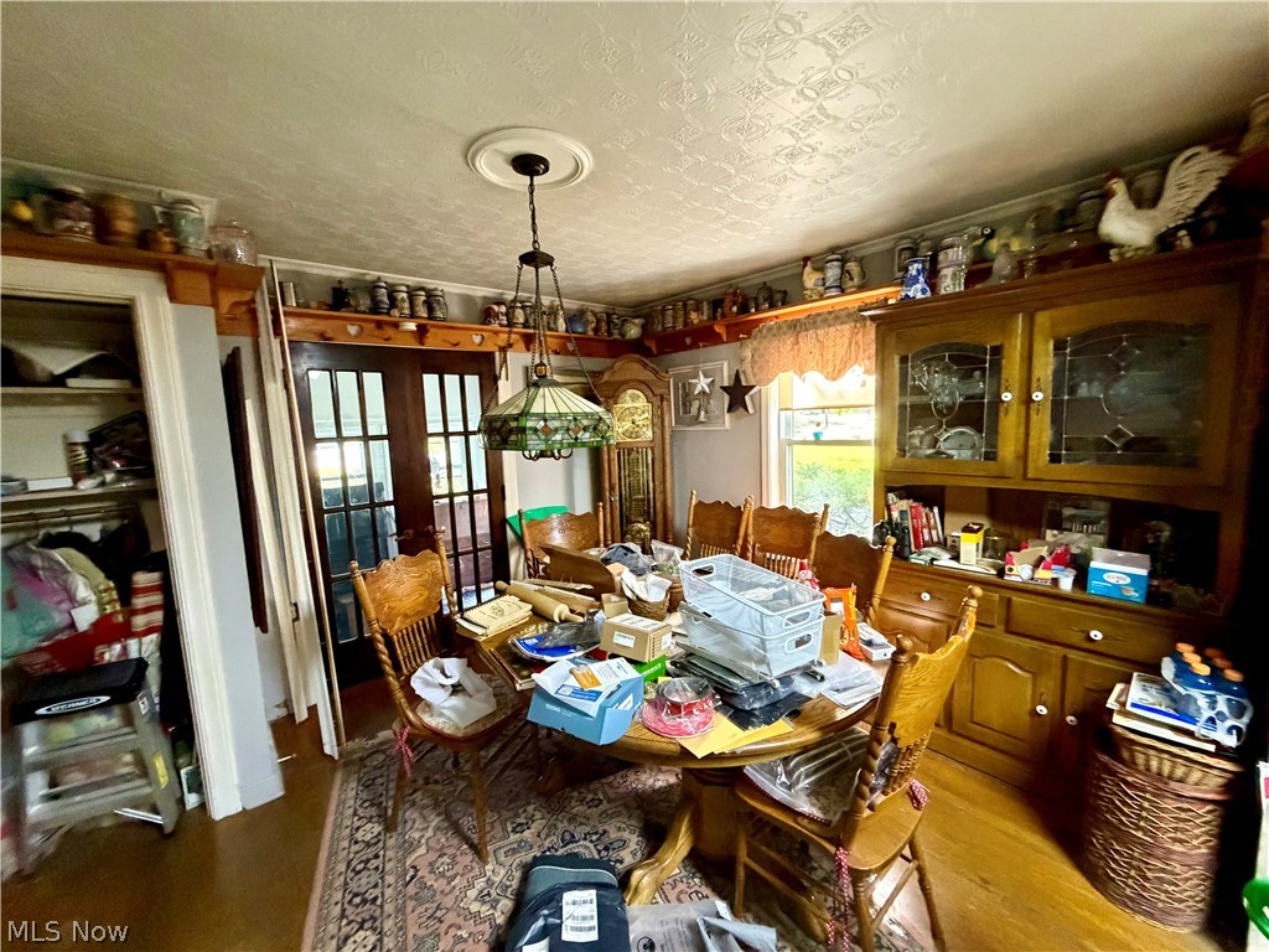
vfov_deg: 85.7
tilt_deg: -5.4
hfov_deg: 102.1
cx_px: 634
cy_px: 476
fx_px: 513
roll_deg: +2.9
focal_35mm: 14
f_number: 2.2
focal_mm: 2.22
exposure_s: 1/60
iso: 800
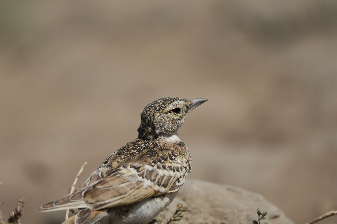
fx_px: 5363
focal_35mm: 573
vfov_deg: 2.4
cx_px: 118
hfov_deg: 3.6
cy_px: 136
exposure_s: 1/1250
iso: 250
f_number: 6.3
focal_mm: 400
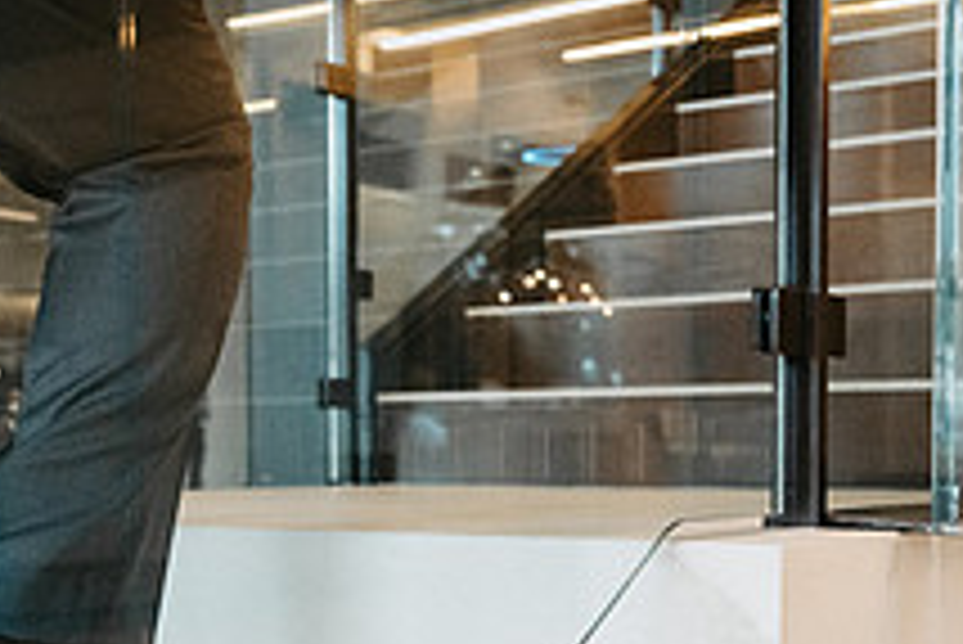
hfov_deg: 30.9
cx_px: 405
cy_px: 543
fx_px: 1740
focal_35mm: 65
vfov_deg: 20.6
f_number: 3.5
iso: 2500
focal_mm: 24
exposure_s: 1/500
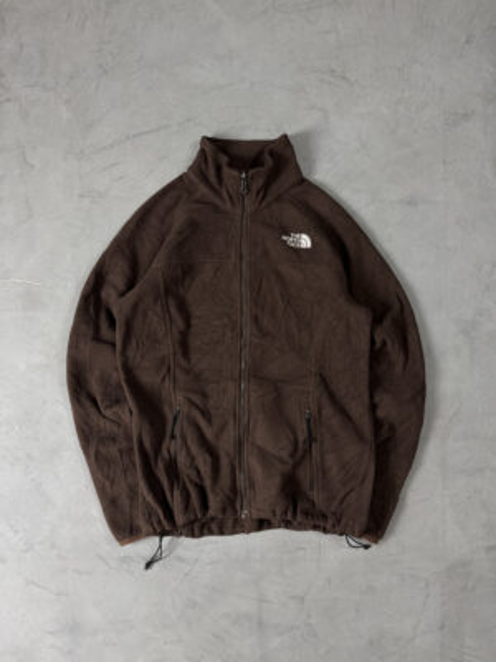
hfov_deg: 56.8
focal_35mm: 24
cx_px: 248
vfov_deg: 71.6
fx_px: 459
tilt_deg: -86.0
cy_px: 331
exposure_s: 1/60
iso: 160
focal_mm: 6.76
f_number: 1.78
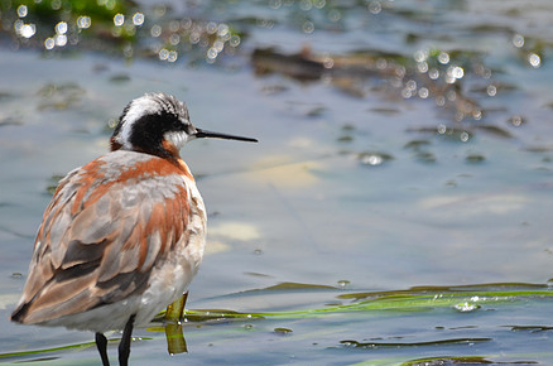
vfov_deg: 2.3
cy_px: 221
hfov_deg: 3.5
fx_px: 9135
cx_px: 327
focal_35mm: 596
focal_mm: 300
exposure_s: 1/1600
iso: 400
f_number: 5.6
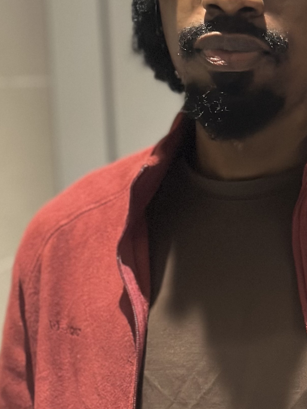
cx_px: 323
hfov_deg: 12.2
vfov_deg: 16.4
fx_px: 1419
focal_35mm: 120
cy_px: 233
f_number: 1.78
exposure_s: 1/23
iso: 1000
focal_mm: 6.86
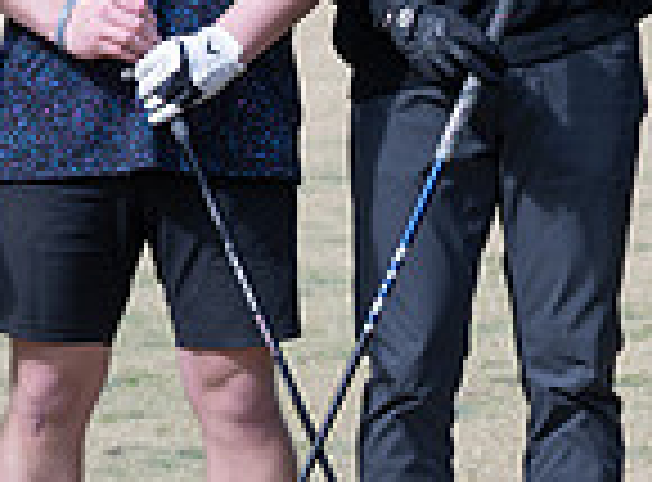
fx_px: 8633
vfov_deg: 3.2
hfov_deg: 4.3
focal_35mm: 461
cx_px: 504
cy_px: 186
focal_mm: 95
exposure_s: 1/500
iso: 125
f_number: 5
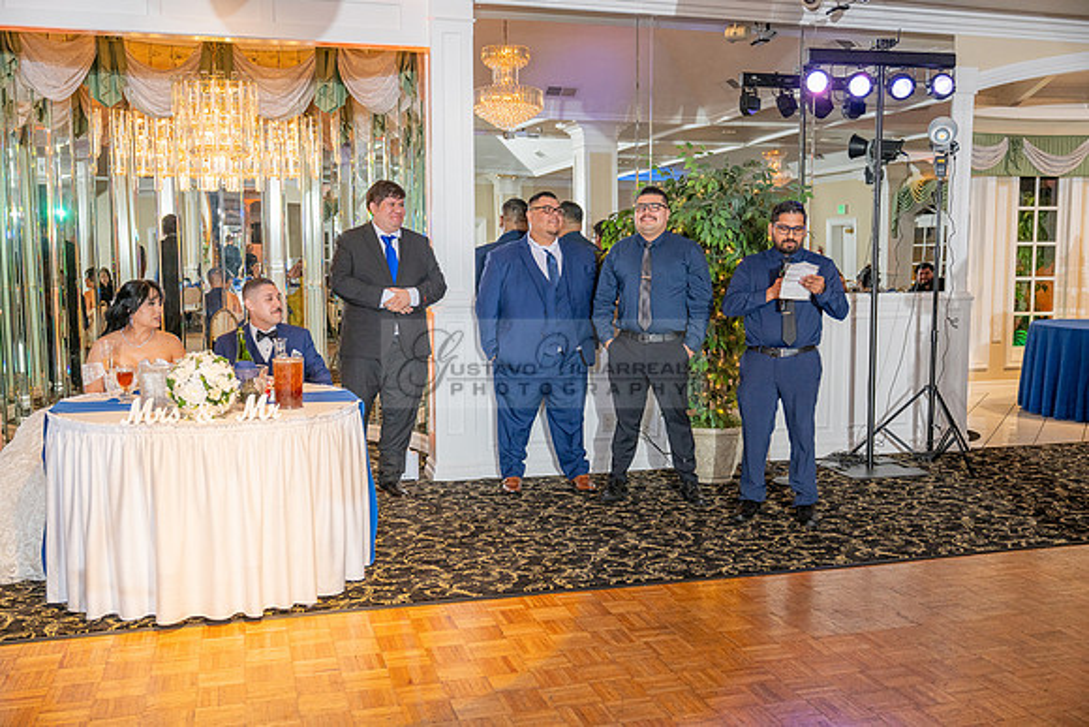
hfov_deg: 55.1
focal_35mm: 34
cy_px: 364
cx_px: 544
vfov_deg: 38.4
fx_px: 1044
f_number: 3.2
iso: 640
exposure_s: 1/160
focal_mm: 34.5
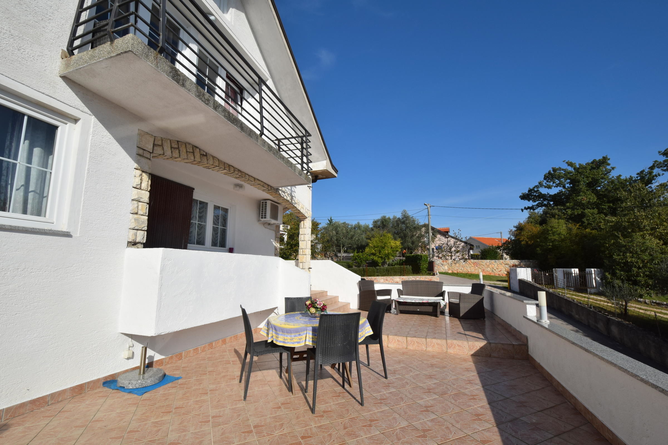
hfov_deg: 100.4
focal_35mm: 15
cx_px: 334
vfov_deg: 77.3
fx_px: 278
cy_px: 222
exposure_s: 1/500
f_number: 11
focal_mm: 10
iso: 200
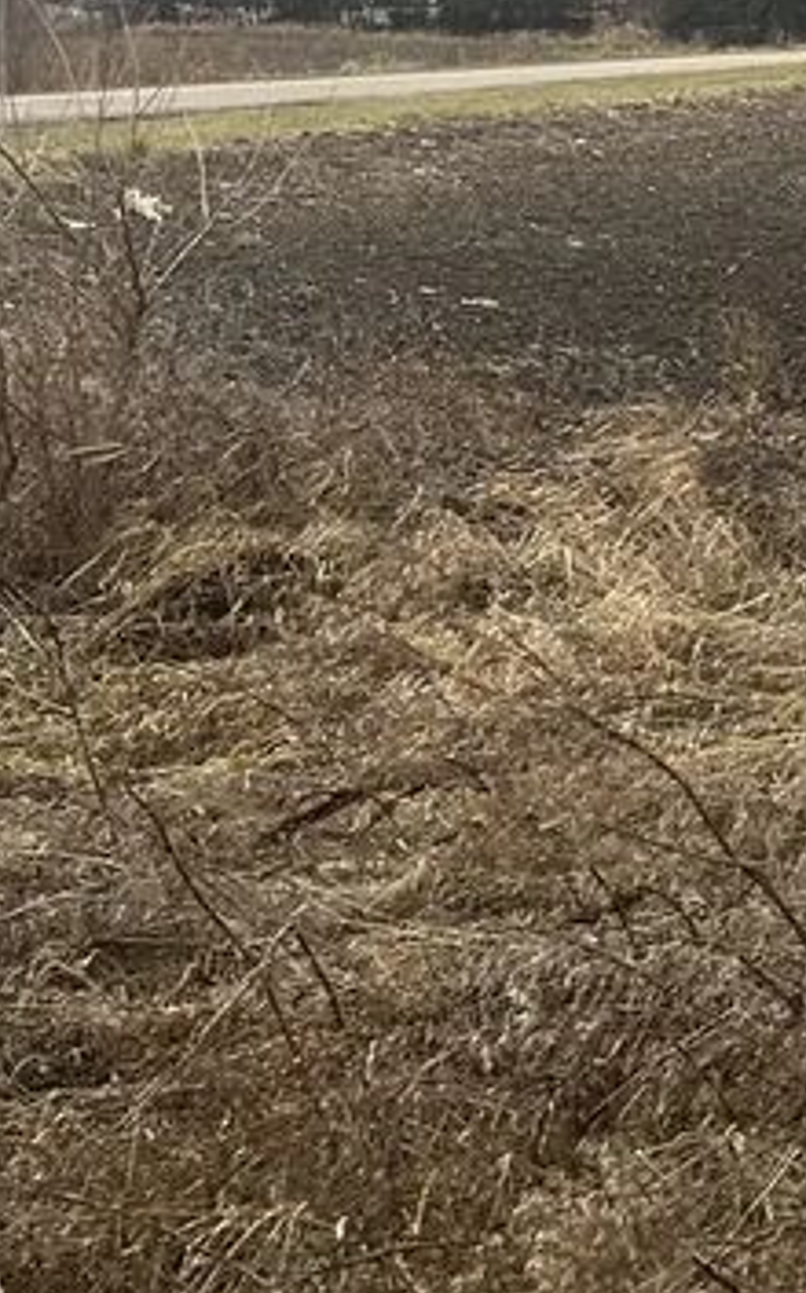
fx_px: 2817
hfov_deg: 13.9
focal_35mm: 80
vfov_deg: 24.9
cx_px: 1597
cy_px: 88
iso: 100
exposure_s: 1/121
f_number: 1.5
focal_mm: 5.7
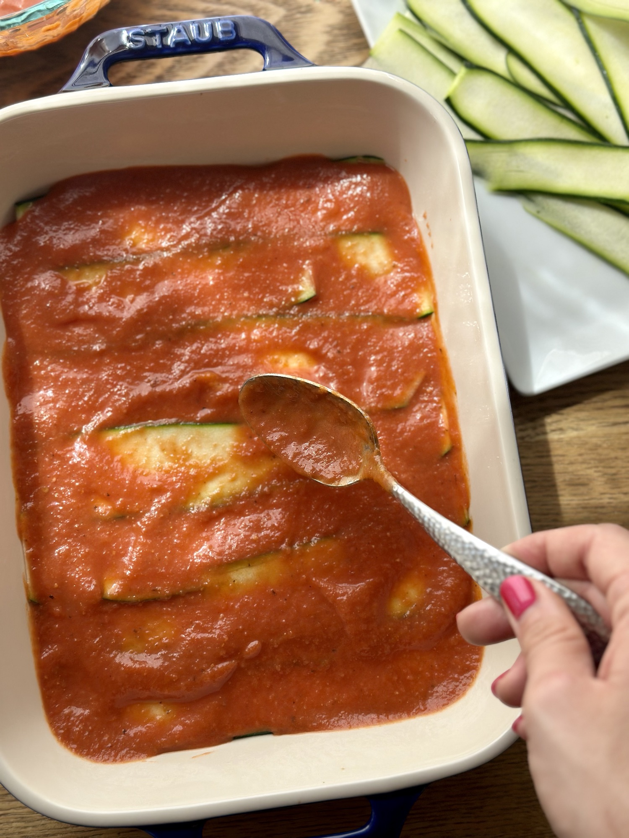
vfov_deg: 39.7
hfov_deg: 30.3
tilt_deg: -82.4
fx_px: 1163
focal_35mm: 48
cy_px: 419
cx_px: 314
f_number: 1.78
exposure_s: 1/564
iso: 80
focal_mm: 6.86
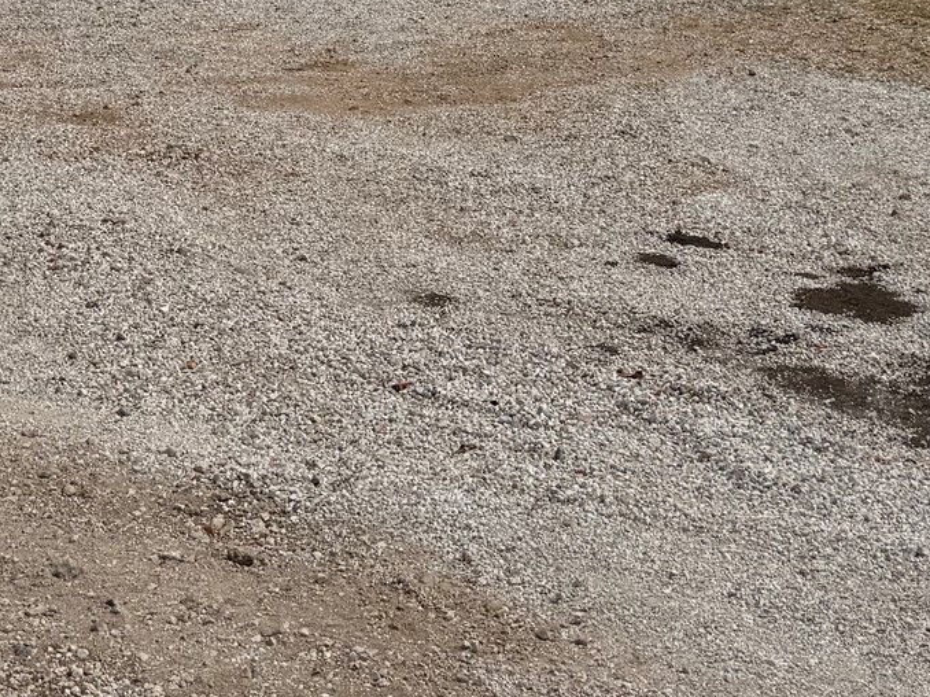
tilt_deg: -4.9
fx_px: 1826
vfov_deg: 20.4
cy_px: -103
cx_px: 525
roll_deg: -4.3
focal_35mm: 68
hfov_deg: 28.5
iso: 80
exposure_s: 1/10309
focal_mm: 6.76
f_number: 1.78
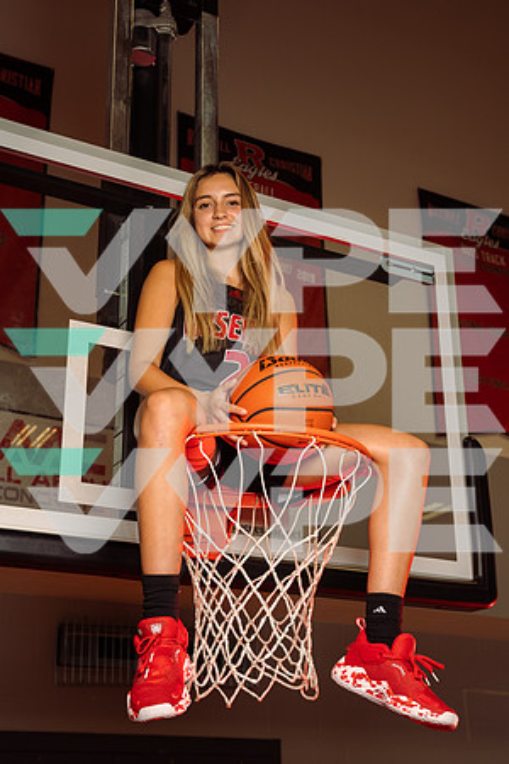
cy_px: 382
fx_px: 1082
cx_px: 254
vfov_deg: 38.9
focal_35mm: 51
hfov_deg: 26.5
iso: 250
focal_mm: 51
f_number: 6.3
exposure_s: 1/250
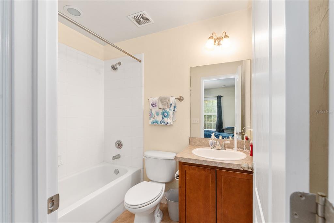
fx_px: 143
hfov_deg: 98.9
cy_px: 112
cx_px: 167
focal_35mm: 15
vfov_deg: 75.8
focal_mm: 15.4
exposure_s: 1/30
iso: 1600
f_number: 7.1
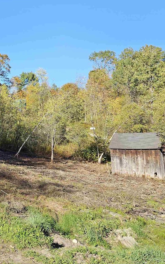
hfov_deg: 25.7
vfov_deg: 44.2
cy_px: 108
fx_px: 324
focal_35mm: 45
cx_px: -31
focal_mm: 5.4
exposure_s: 1/779
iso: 25
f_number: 1.8
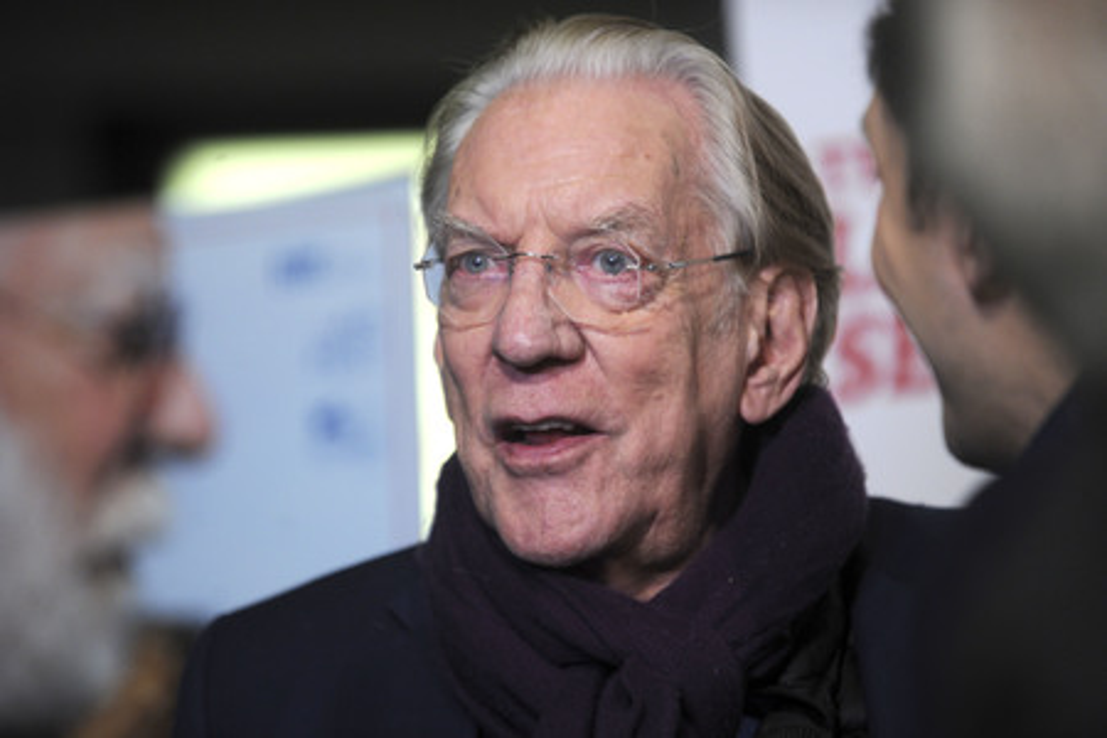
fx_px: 5688
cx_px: 554
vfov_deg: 7.4
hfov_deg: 11.1
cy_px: 369
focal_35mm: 185
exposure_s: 1/250
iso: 1600
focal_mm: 185
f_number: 4.5
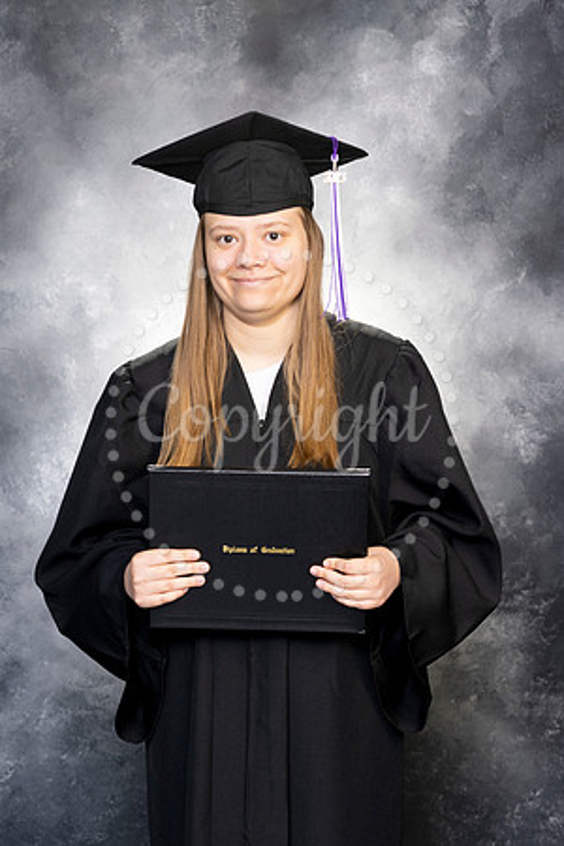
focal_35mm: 85
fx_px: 1997
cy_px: 423
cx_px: 282
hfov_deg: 16.1
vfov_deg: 23.9
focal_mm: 85
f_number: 8
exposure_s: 1/125
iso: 250
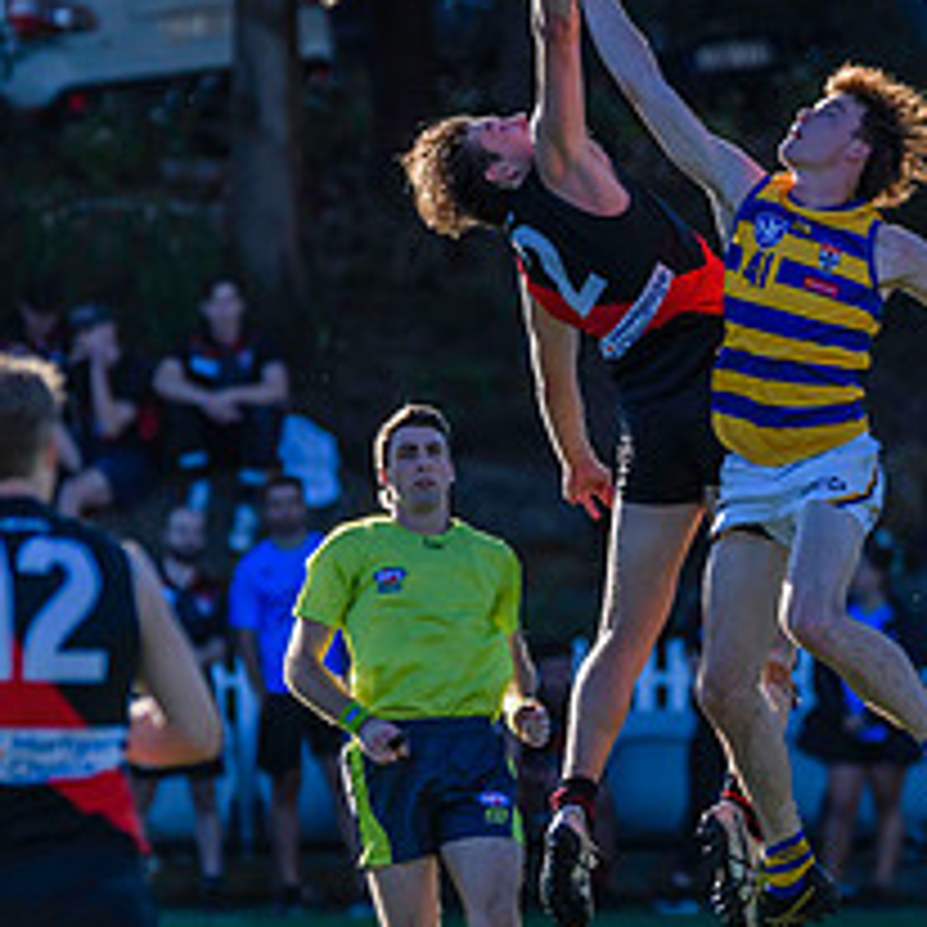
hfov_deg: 1.6
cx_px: 727
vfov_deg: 1.6
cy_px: 578
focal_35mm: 1094
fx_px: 33146
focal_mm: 450
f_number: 6
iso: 800
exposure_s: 1/2000
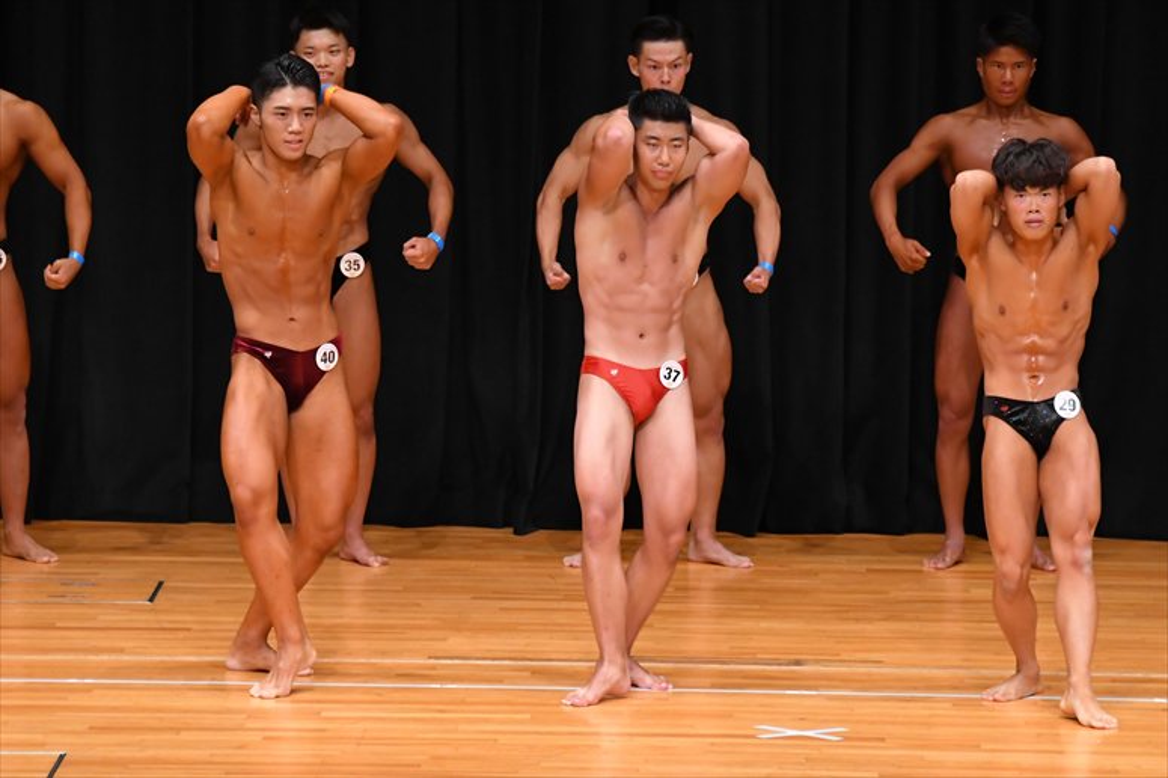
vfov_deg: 5.4
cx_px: 584
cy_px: 389
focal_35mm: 255
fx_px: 8269
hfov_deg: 8.1
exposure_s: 1/400
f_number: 5.6
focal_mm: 170
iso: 4000
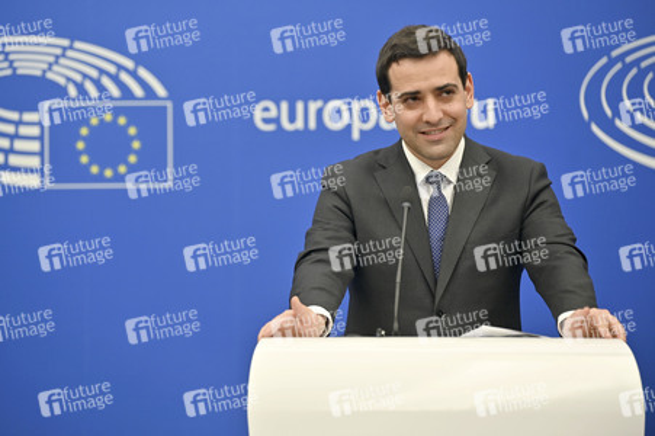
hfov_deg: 15.2
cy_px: 218
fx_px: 2454
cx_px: 328
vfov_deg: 10.1
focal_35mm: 135
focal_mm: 135
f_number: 2.8
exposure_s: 1/100
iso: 400
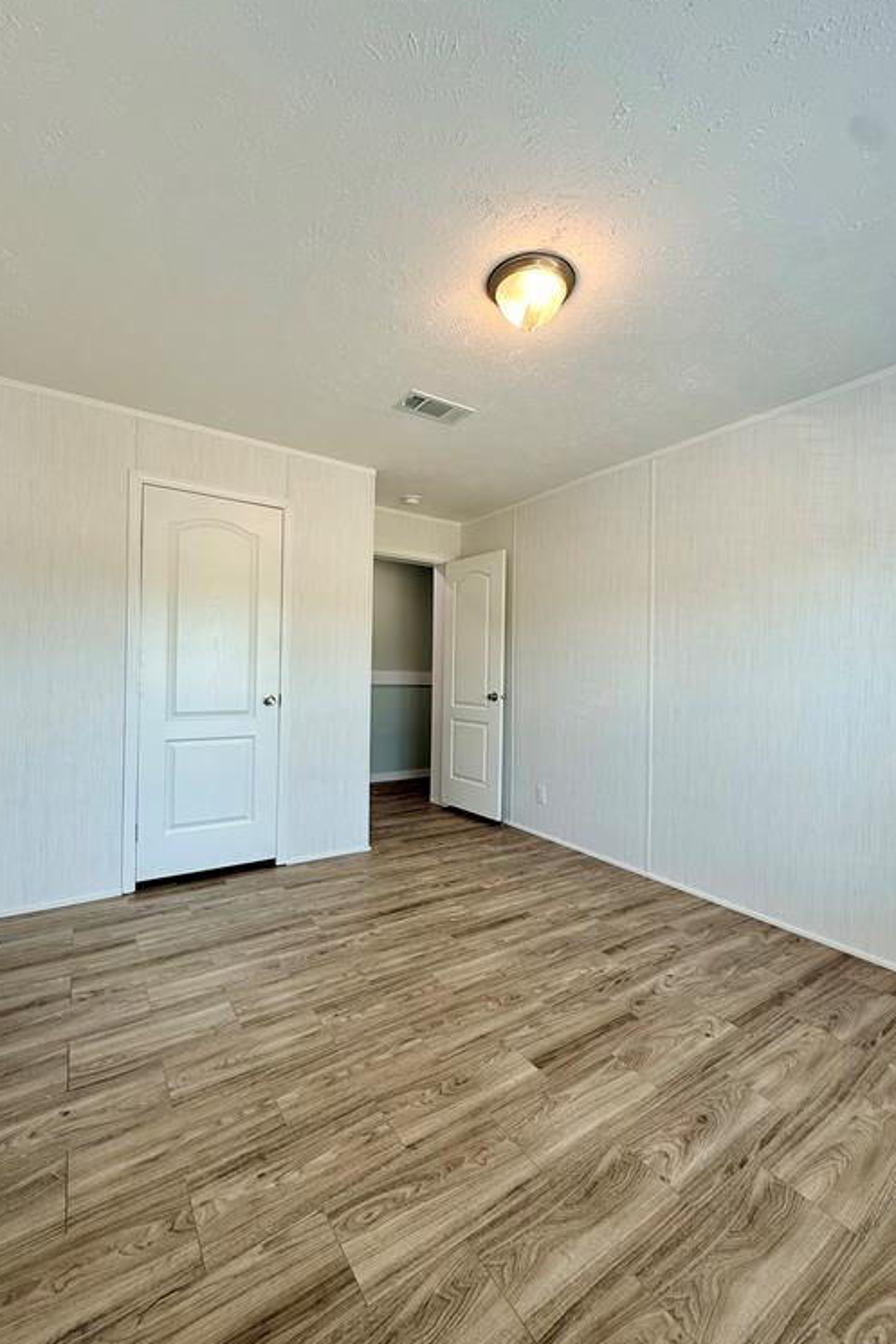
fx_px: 560
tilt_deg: +0.2
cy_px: 679
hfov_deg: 77.3
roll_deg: -2.0
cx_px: 451
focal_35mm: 15
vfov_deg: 100.4
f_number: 2.2
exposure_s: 1/120
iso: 125
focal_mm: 2.22
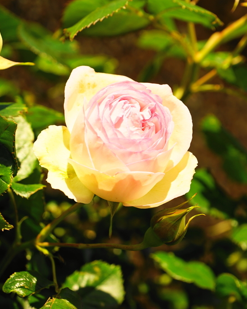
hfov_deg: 3.1
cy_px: 140
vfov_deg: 3.9
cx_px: 139
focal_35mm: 493
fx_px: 4505
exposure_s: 1/320
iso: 100
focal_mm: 300
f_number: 6.3
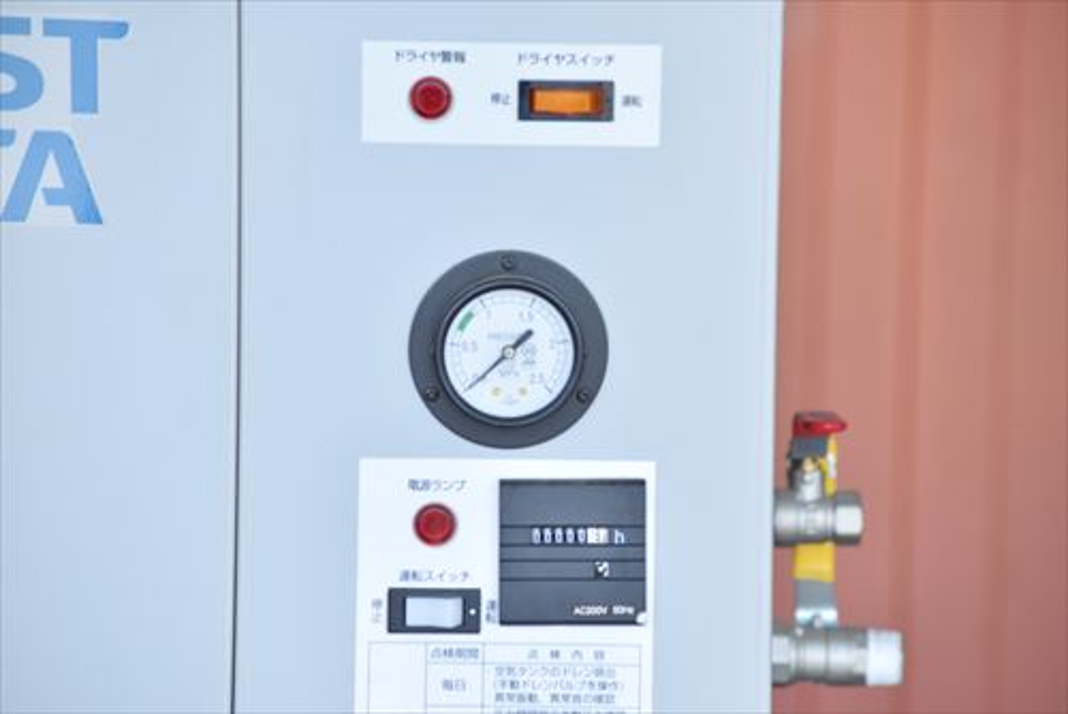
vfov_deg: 6.1
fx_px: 6679
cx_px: 534
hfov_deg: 9.1
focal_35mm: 225
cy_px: 357
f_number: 6.3
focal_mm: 150
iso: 1250
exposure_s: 1/640
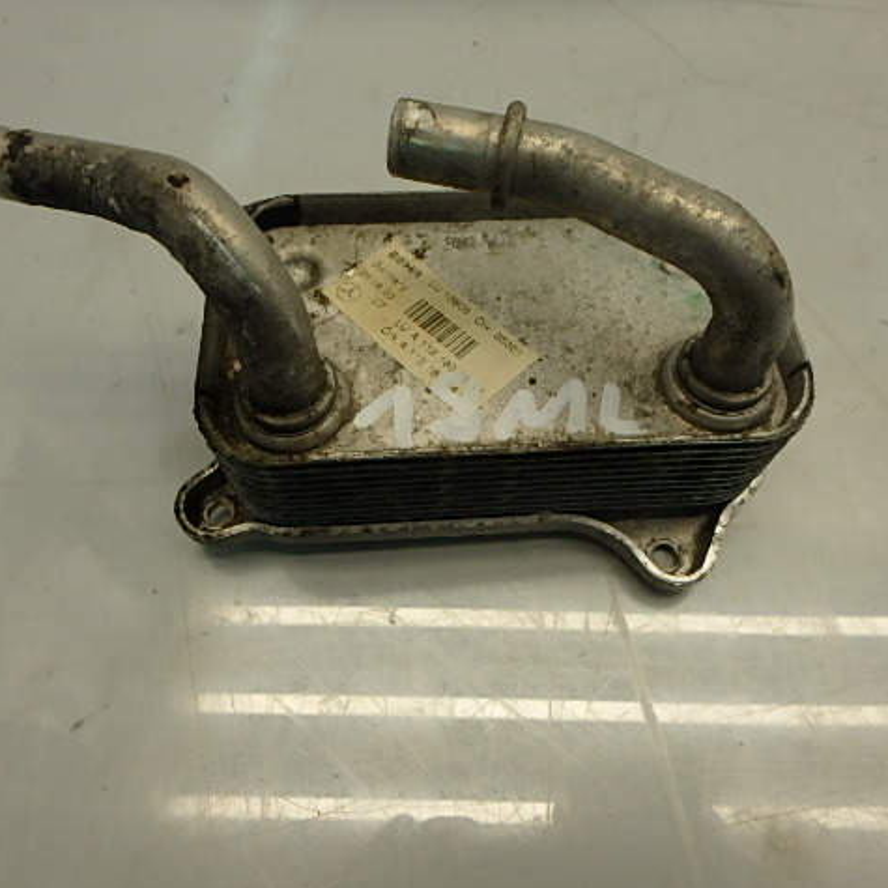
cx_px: 443
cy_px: 447
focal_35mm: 25
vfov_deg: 62.9
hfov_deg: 62.9
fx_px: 726
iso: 125
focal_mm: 3.7
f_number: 3.5
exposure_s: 1/100
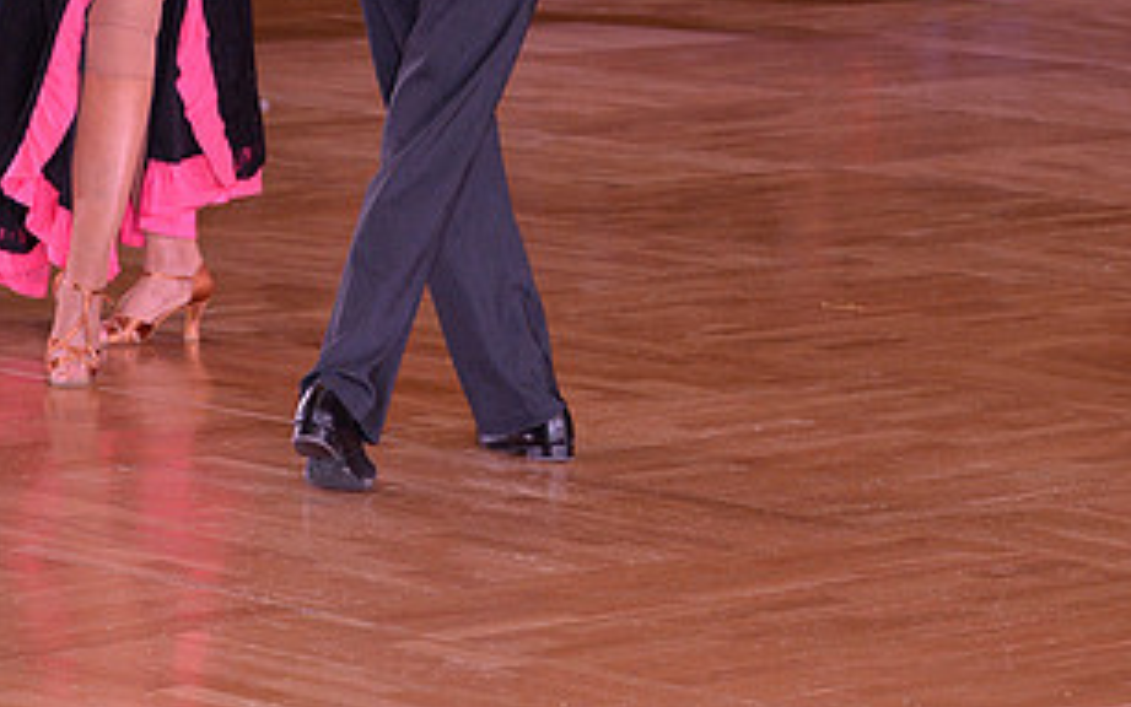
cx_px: 433
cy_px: -162
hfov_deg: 9.1
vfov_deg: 5.7
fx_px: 7122
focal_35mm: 231
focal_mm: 120
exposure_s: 1/250
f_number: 6.3
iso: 2000
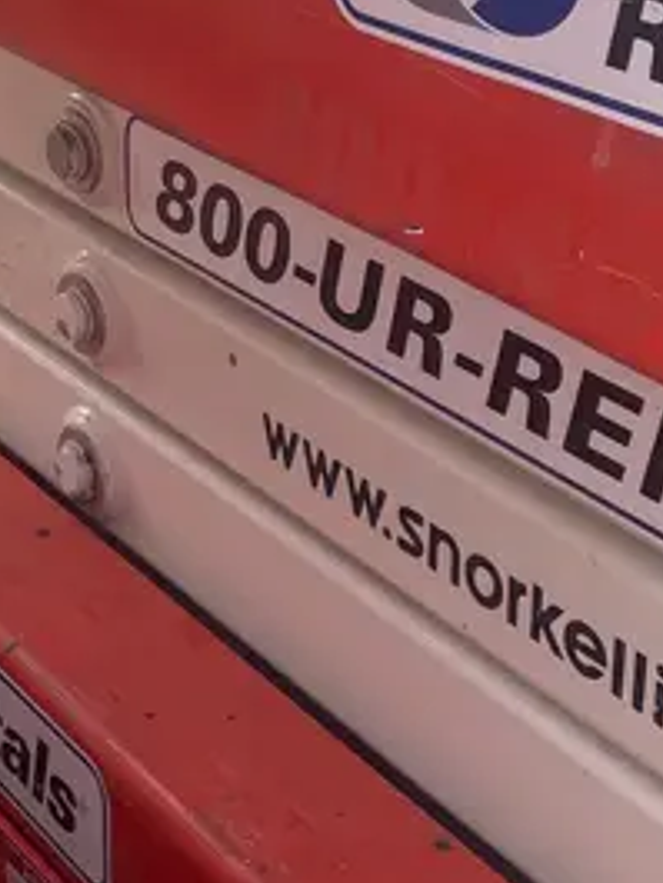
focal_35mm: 72
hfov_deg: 20.4
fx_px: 1837
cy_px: 68
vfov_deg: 26.0
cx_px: 273
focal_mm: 4.2
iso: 32
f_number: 1.6
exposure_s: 1/1195
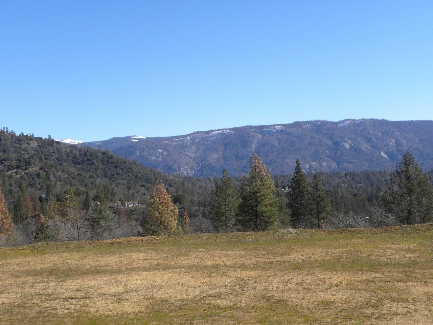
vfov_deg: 28.0
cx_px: 216
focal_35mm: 52
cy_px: 162
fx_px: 650
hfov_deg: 36.8
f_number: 5.6
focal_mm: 9.2
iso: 64
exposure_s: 1/271
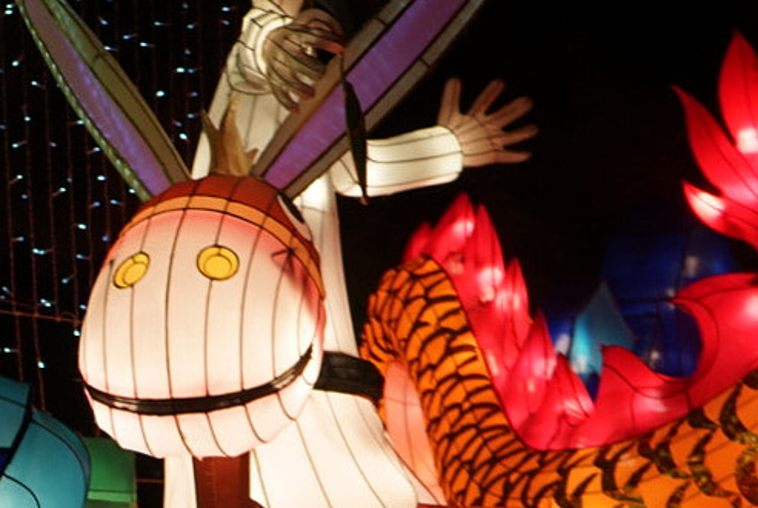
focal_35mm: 133
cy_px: 544
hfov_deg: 14.3
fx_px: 2804
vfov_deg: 10.2
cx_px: -418
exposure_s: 1/60
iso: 125
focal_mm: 41
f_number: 4.5
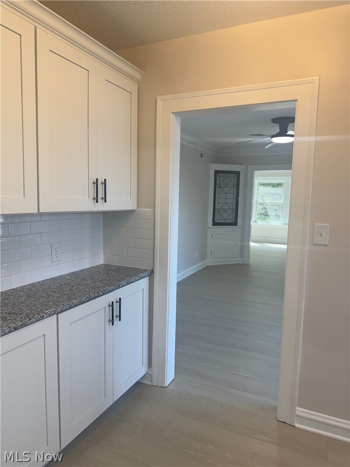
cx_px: 175
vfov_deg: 71.6
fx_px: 324
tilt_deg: -7.5
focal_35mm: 24
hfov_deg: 56.8
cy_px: 234
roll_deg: -1.3
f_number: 1.78
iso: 64
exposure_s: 1/159
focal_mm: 6.76
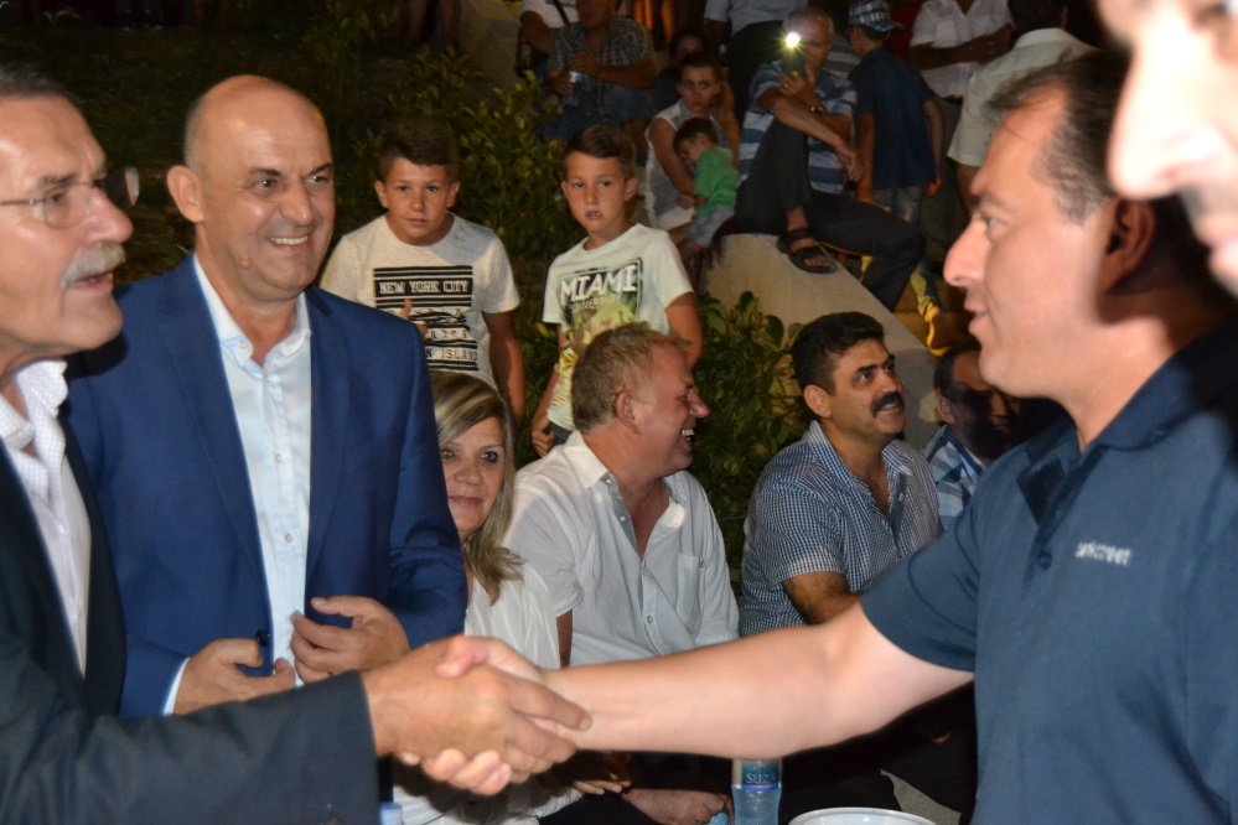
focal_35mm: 51
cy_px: 412
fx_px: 1754
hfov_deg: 38.9
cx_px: 619
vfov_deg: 26.5
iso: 3200
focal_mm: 34
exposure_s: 1/60
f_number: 4.5
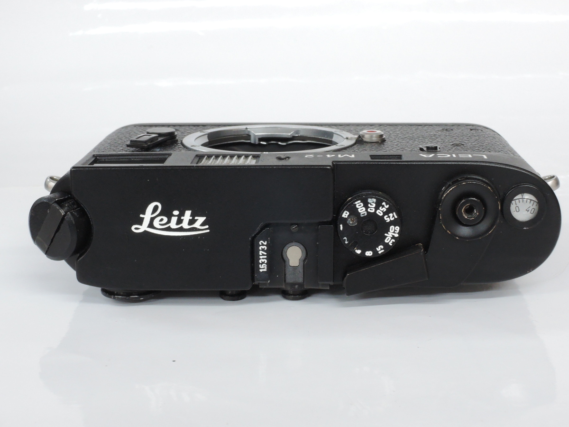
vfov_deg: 21.9
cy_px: 214
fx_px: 1101
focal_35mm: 67
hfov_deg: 29.0
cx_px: 284
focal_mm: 14.3
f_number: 8
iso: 800
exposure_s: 1/15
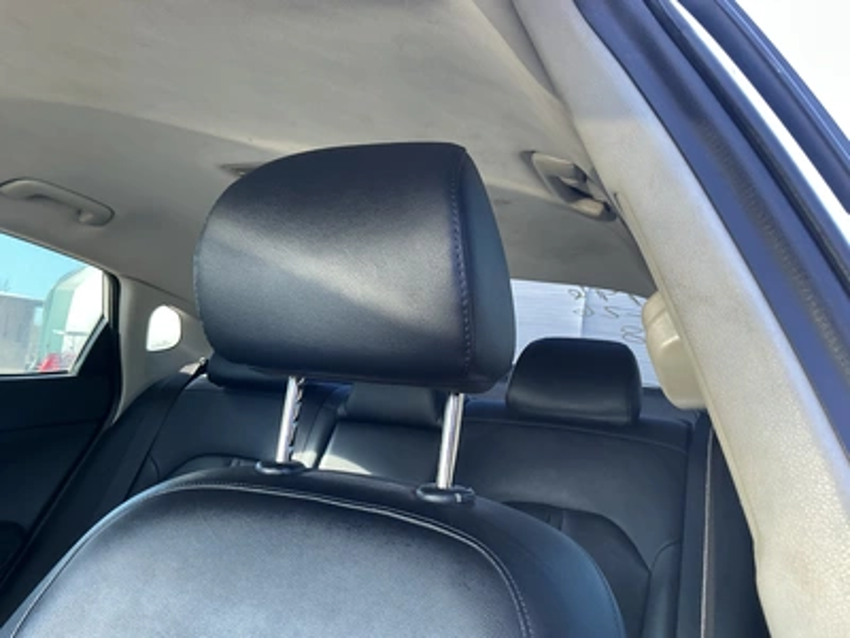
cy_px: 319
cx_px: 425
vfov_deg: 49.7
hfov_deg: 63.4
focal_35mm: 28
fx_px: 688
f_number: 1.8
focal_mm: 3
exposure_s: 1/67
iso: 64
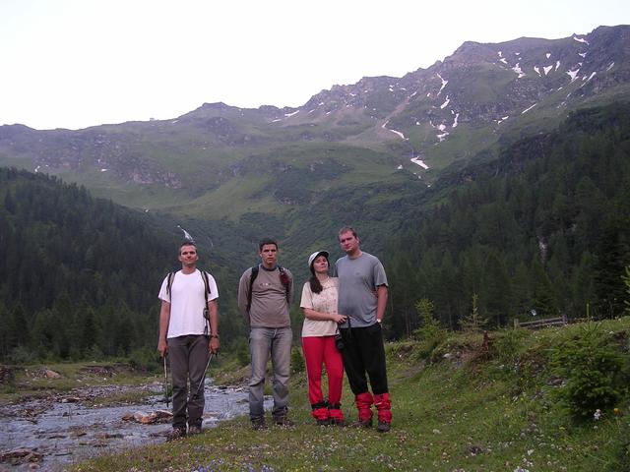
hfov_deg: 49.0
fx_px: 692
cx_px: 315
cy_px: 236
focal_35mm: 38
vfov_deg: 37.7
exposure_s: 1/34.7
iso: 100
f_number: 2.8
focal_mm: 5.8
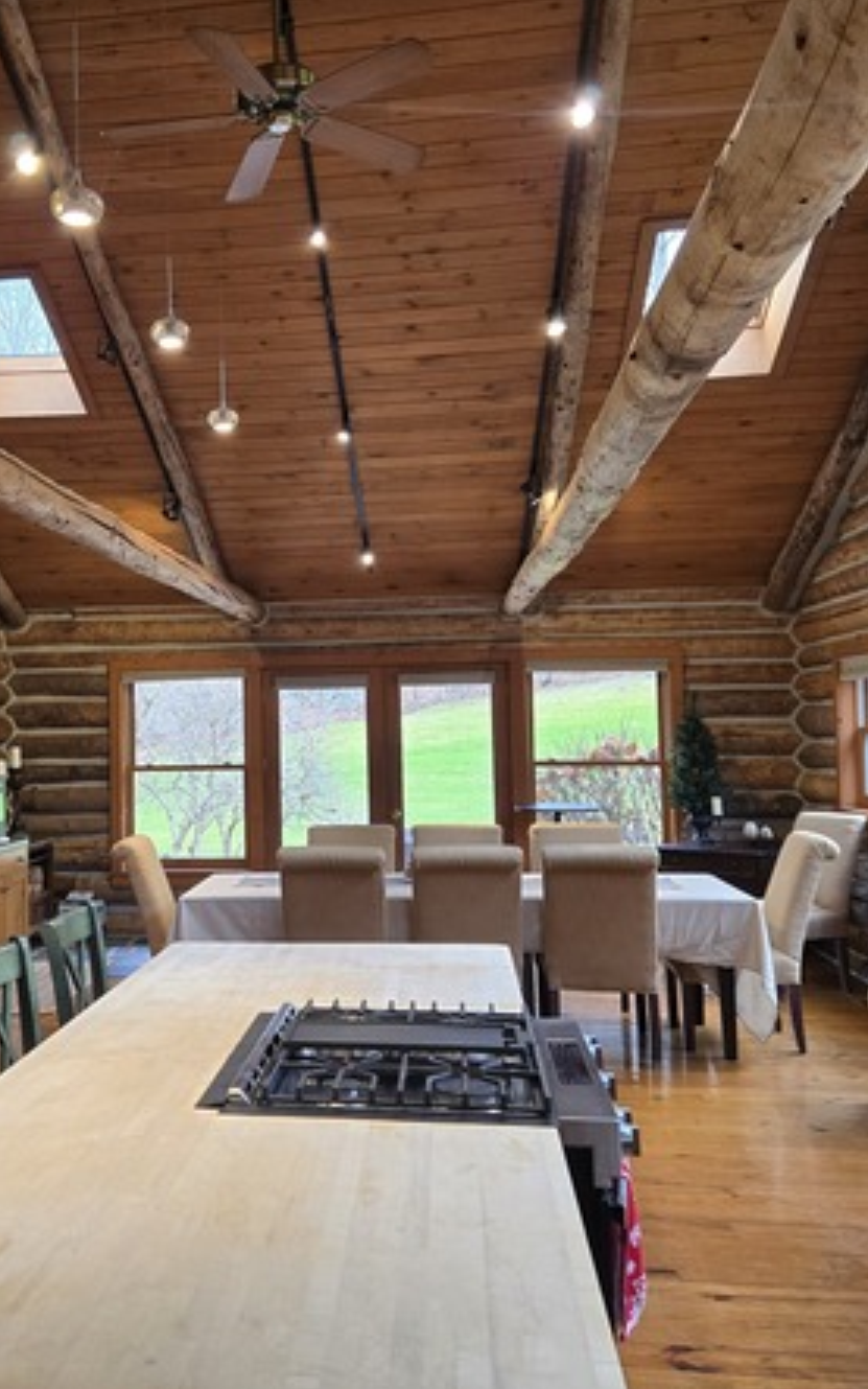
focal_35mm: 33
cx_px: 257
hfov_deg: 37.7
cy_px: 687
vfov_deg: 58.1
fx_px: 1249
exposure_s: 1/120
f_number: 1.8
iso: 160
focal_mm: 5.4
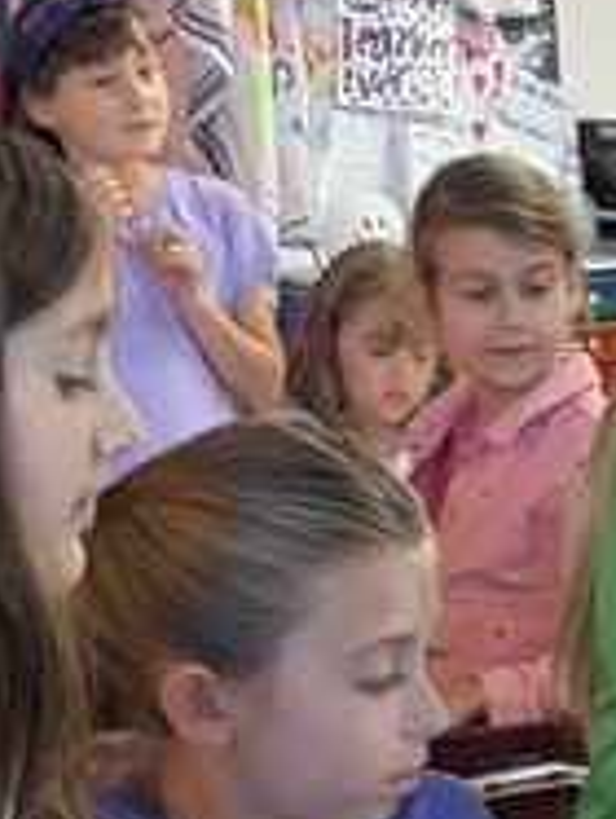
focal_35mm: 143
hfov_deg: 10.1
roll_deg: +3.6
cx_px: 871
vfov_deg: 13.7
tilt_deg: -10.0
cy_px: 709
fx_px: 3385
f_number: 1.6
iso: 200
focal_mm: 5.96
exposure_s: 1/60
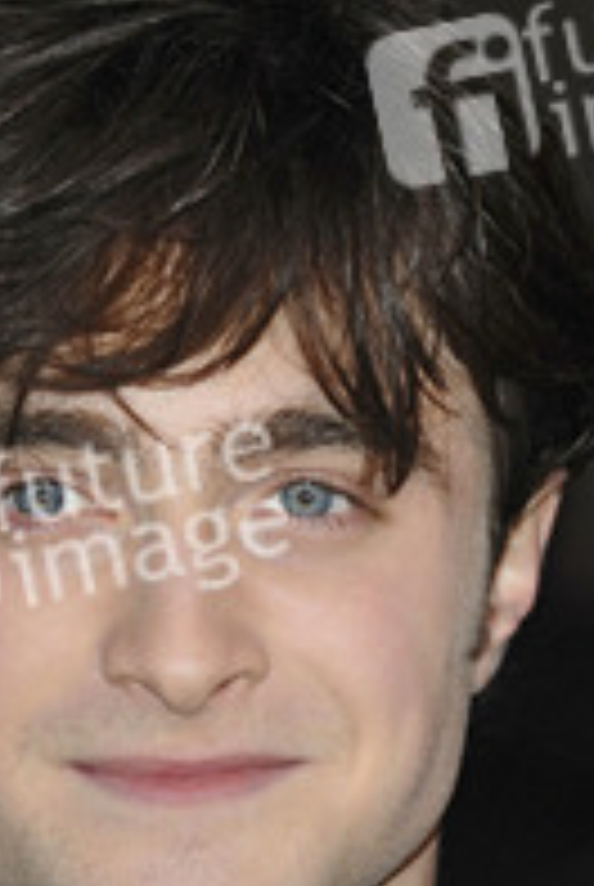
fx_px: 9001
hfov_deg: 3.8
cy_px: 756
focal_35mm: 365
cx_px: 191
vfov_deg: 5.6
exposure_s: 1/160
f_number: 5
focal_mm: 120
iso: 400
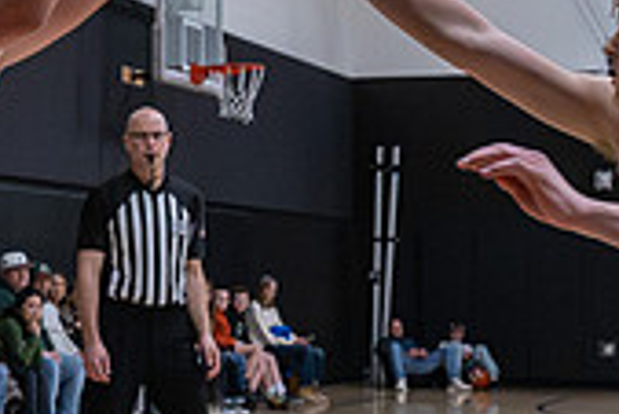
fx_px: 2461
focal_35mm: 143
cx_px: -253
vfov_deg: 9.6
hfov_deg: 13.6
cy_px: 53
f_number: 5
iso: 12800
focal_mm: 26.5
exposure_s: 1/1000
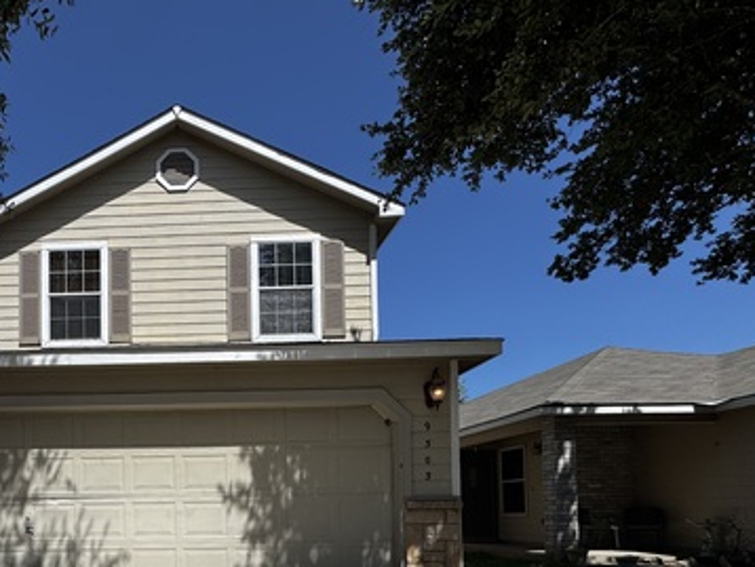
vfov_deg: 49.5
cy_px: 500
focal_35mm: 25
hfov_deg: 63.7
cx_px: 158
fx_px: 546
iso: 50
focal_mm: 2.22
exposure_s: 1/3390
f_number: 2.2
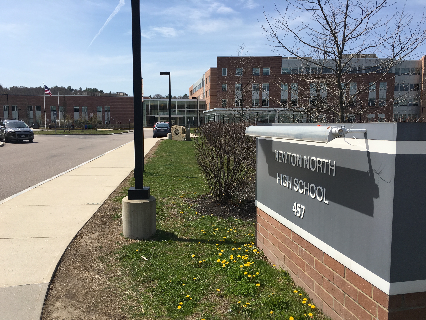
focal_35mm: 29
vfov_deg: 48.2
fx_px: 357
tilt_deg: -5.2
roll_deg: +0.0
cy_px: 160
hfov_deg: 61.7
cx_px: 213
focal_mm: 4.15
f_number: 2.2
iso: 25
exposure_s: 1/1923
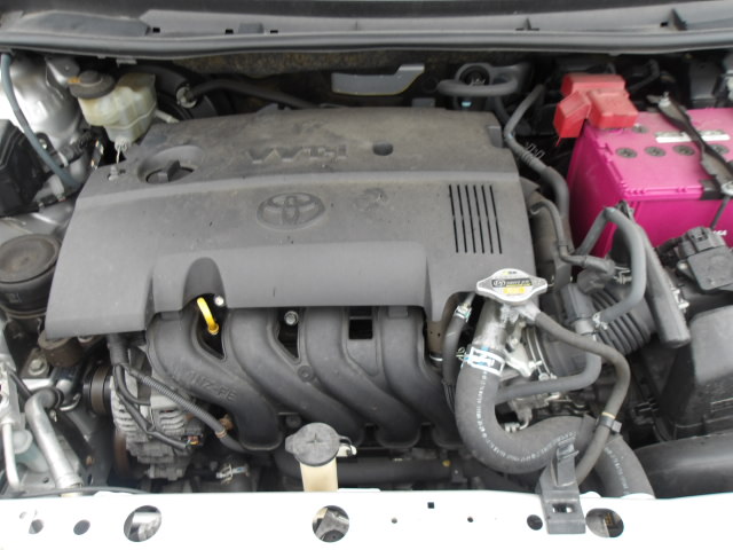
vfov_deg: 51.4
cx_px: 366
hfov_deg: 65.3
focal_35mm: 27
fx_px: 572
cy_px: 275
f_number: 3
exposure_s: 1/60
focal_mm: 4.9
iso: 104
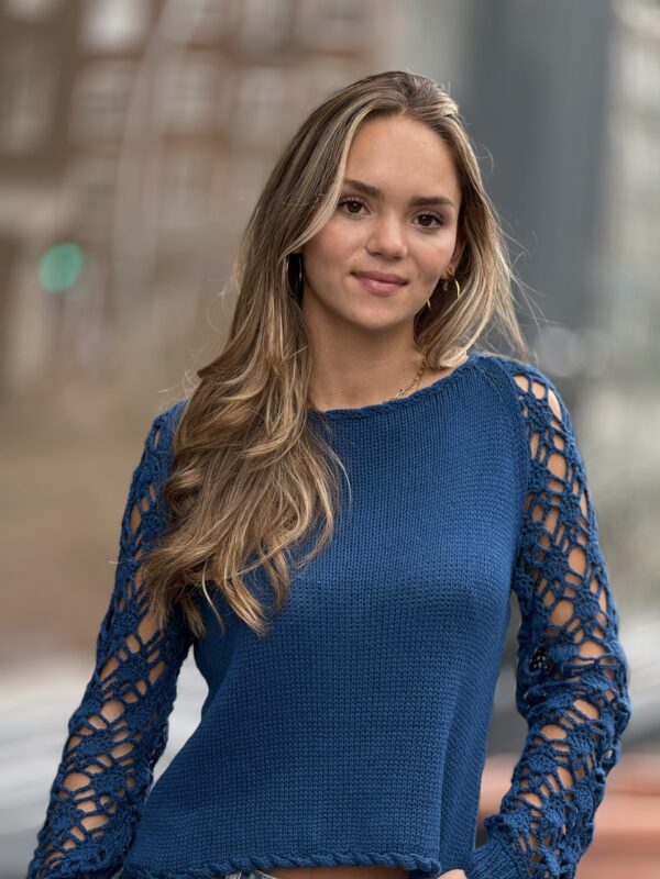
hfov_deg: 12.3
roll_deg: -3.3
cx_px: 330
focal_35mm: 120
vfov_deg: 16.4
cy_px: 440
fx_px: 3051
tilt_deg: -1.3
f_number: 2.8
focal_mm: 15.66
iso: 64
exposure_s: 1/186
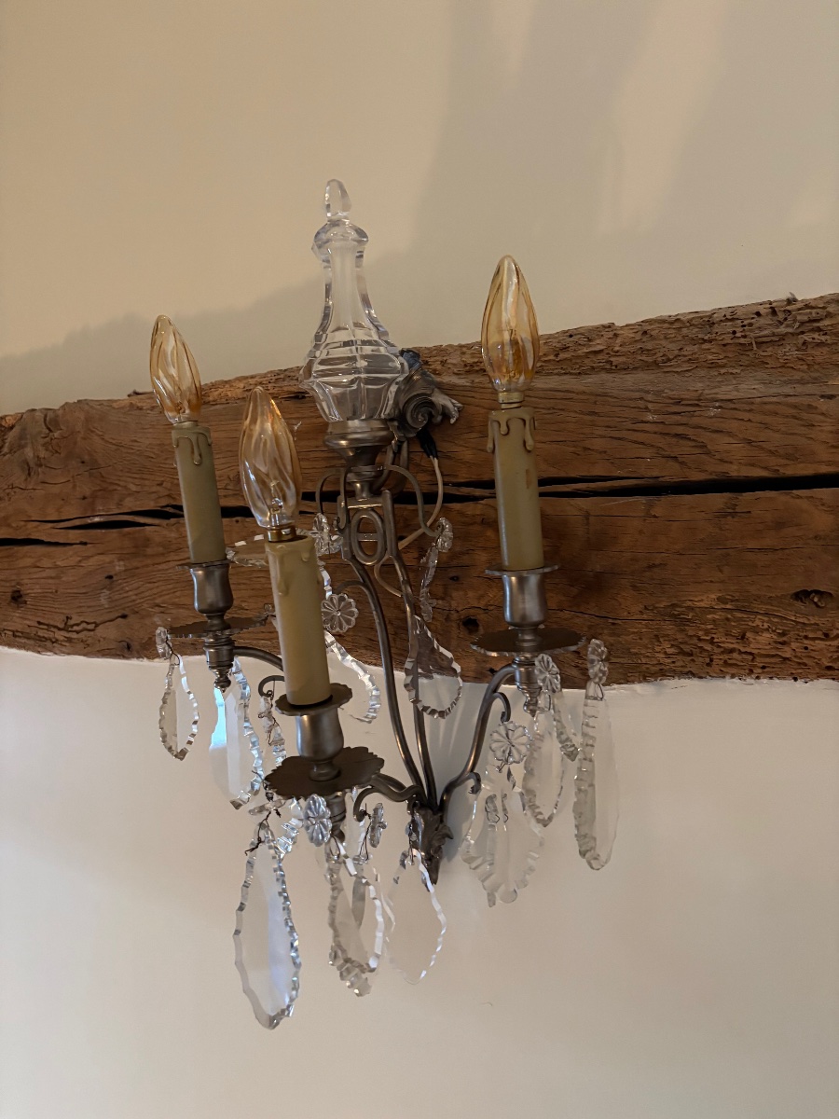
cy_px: 560
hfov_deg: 53.1
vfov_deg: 67.3
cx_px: 420
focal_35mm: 26
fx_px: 840
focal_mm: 5.96
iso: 640
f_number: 1.6
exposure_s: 1/25
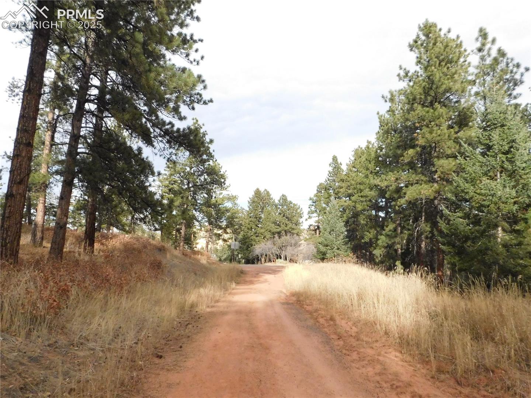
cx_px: 266
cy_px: 199
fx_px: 353
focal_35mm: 23
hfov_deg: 73.9
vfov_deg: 58.9
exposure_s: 1/1000
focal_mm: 4
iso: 800
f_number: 6
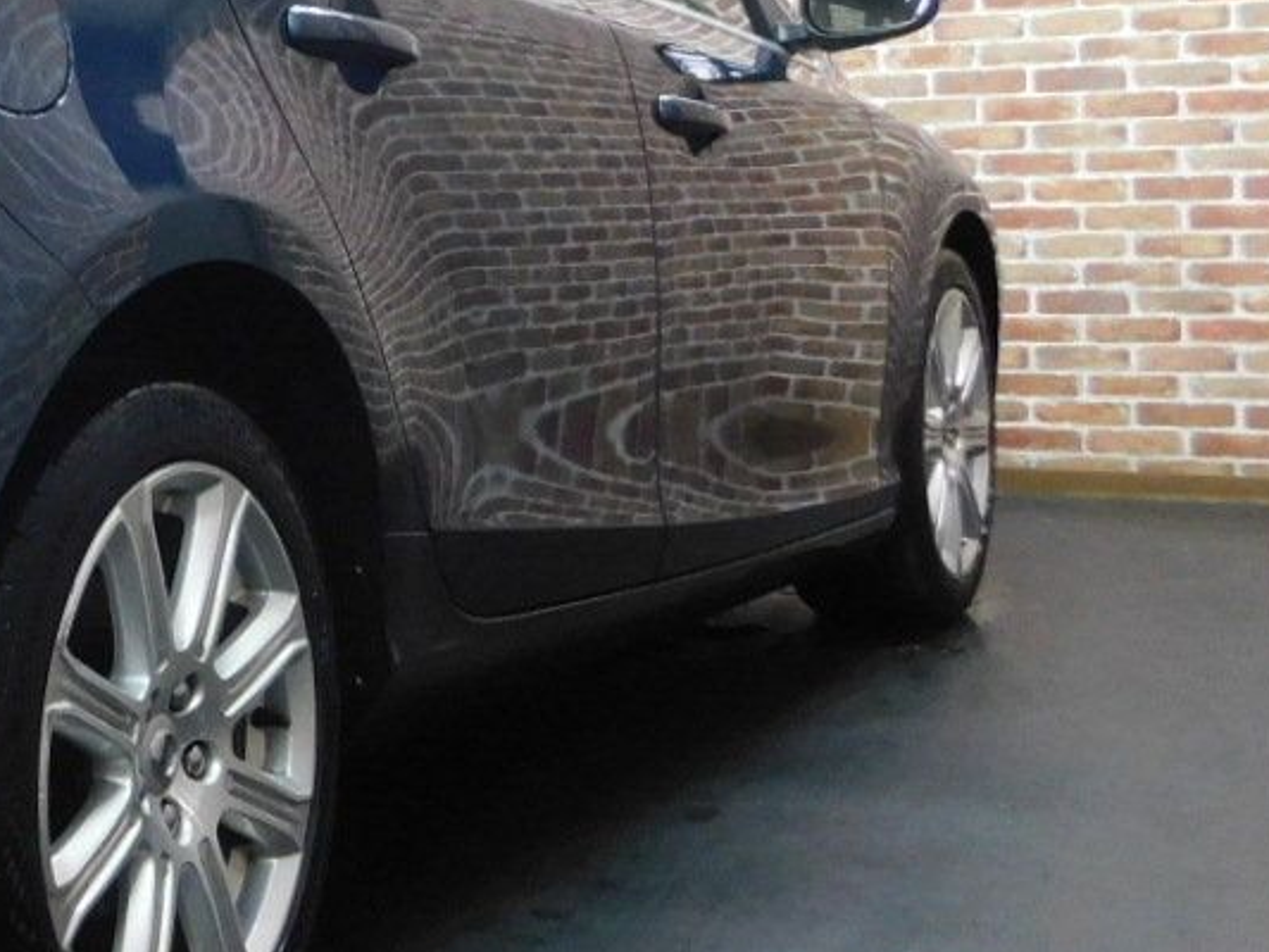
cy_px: 271
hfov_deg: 24.6
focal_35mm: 69
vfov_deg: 21.2
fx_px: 2530
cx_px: -374
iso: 320
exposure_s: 1/30
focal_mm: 4
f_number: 3
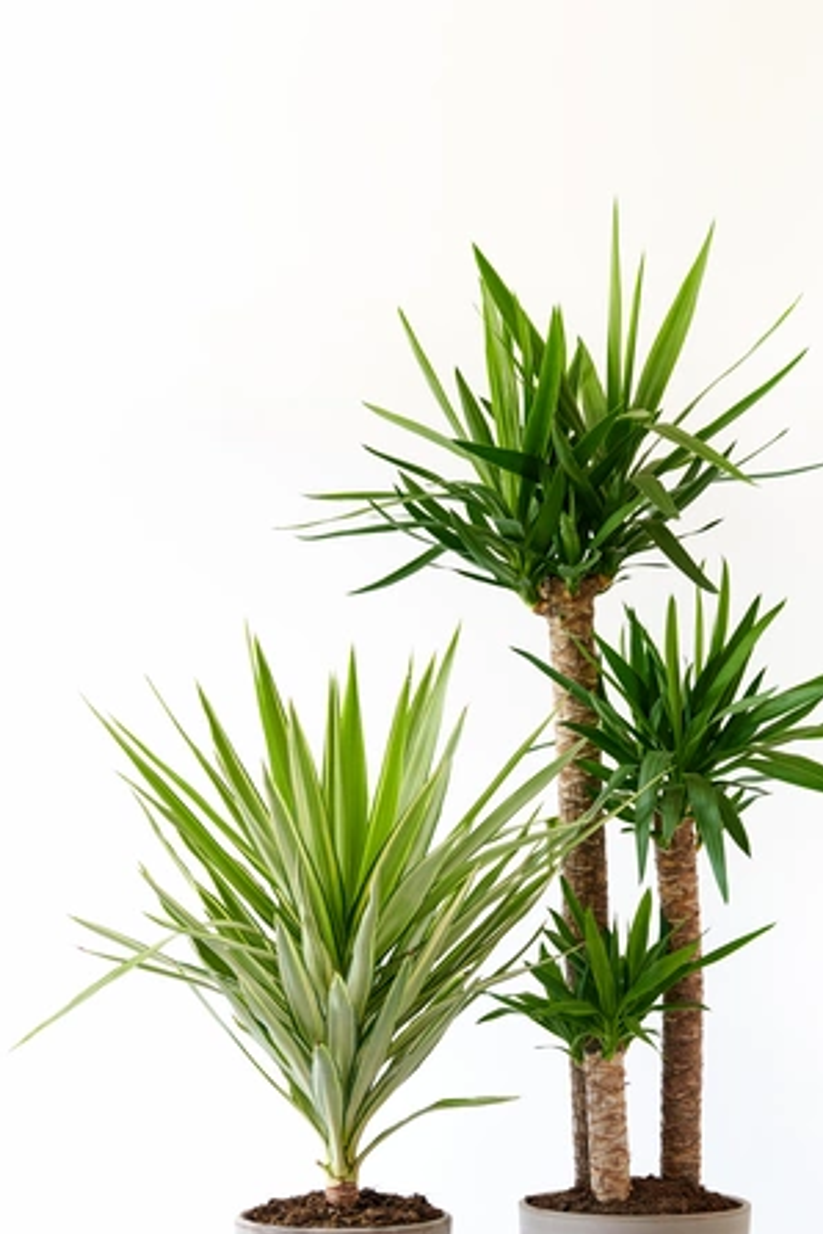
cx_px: 497
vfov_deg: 14.5
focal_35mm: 141
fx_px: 4835
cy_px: 751
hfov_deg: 9.7
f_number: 4.5
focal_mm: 105
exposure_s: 1/6
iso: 64
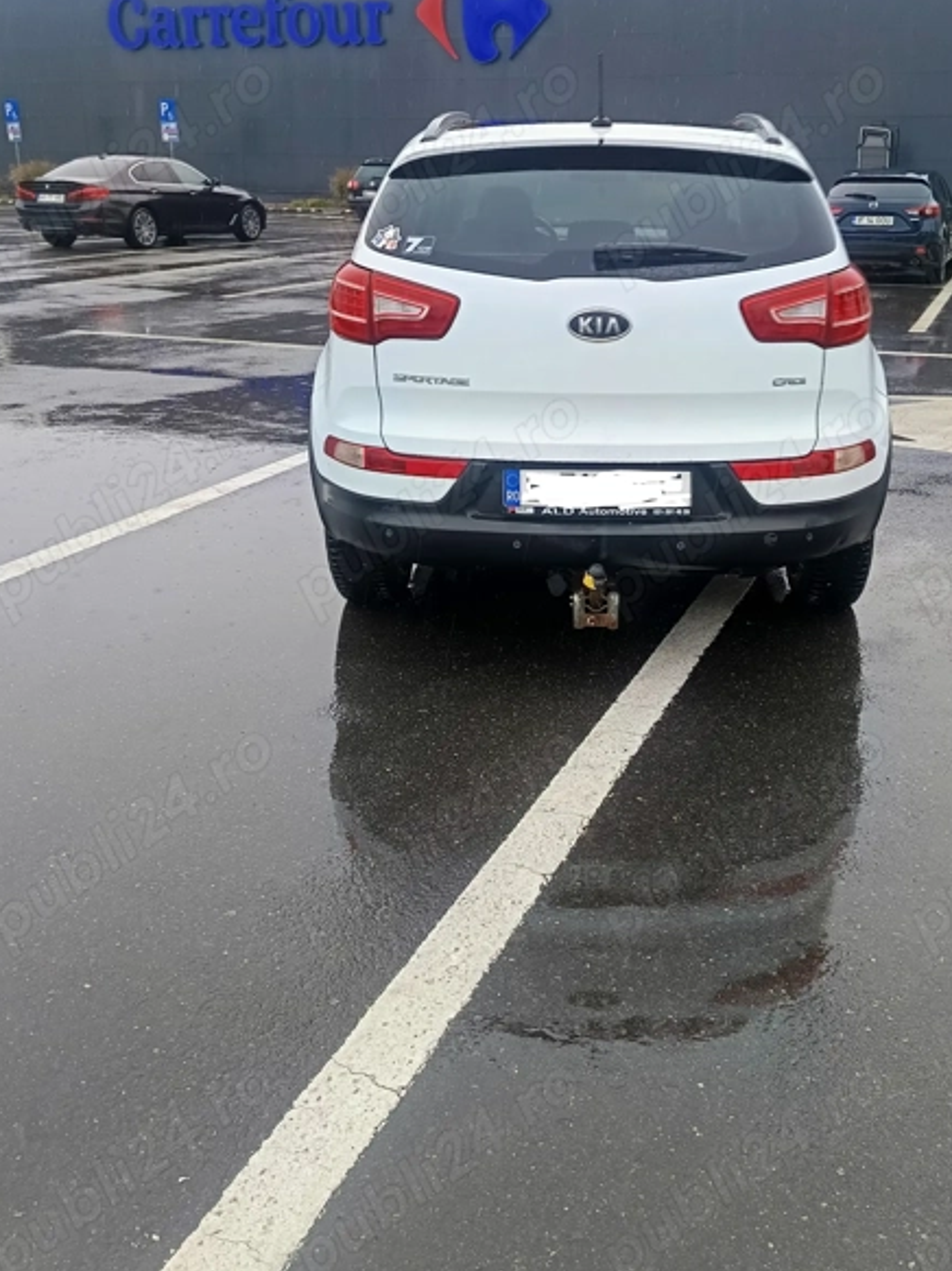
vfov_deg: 55.3
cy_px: 574
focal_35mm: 33
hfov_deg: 42.6
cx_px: 590
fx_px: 1211
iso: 56
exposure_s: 1/100
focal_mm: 5.31
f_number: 1.7
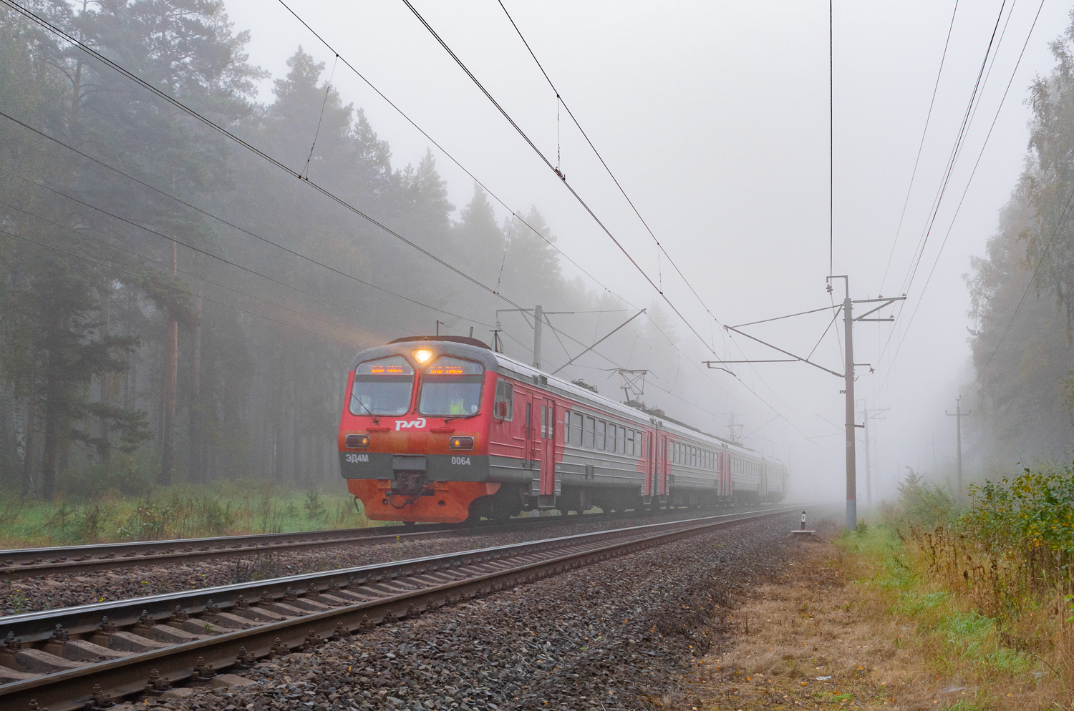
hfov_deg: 62.0
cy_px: 356
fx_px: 893
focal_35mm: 30
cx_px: 537
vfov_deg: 43.4
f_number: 6.3
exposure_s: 1/200
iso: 400
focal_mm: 20
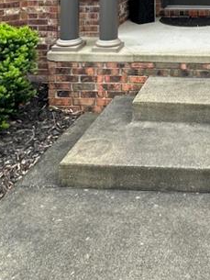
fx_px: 380
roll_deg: +0.4
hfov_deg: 28.2
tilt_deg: -0.1
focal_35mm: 47
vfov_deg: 33.1
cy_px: -56
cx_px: 229
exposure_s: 1/99
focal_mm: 2.22
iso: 40
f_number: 2.2
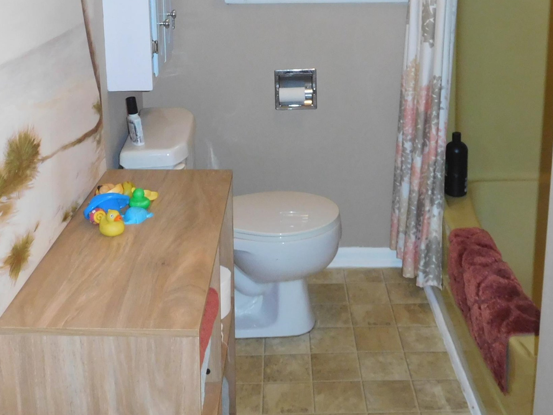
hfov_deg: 40.4
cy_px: 62
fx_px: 751
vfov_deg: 29.9
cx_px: 275
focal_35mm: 47
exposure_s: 1/30
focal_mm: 4.5
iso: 320
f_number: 3.4
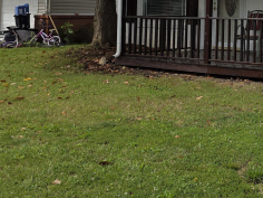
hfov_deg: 27.2
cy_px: -22
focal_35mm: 65
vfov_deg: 21.4
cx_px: 295
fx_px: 494
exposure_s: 1/575
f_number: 1.7
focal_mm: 6.3
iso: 12
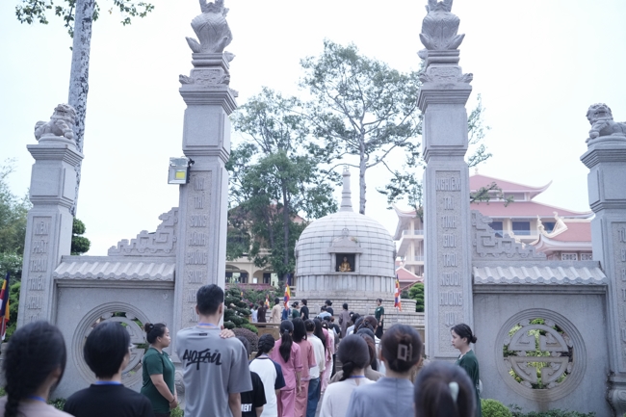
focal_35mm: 35
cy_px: 208
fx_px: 608
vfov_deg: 37.8
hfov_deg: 54.4
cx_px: 313
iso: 4000
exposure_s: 1/320
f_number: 2.8
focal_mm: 35
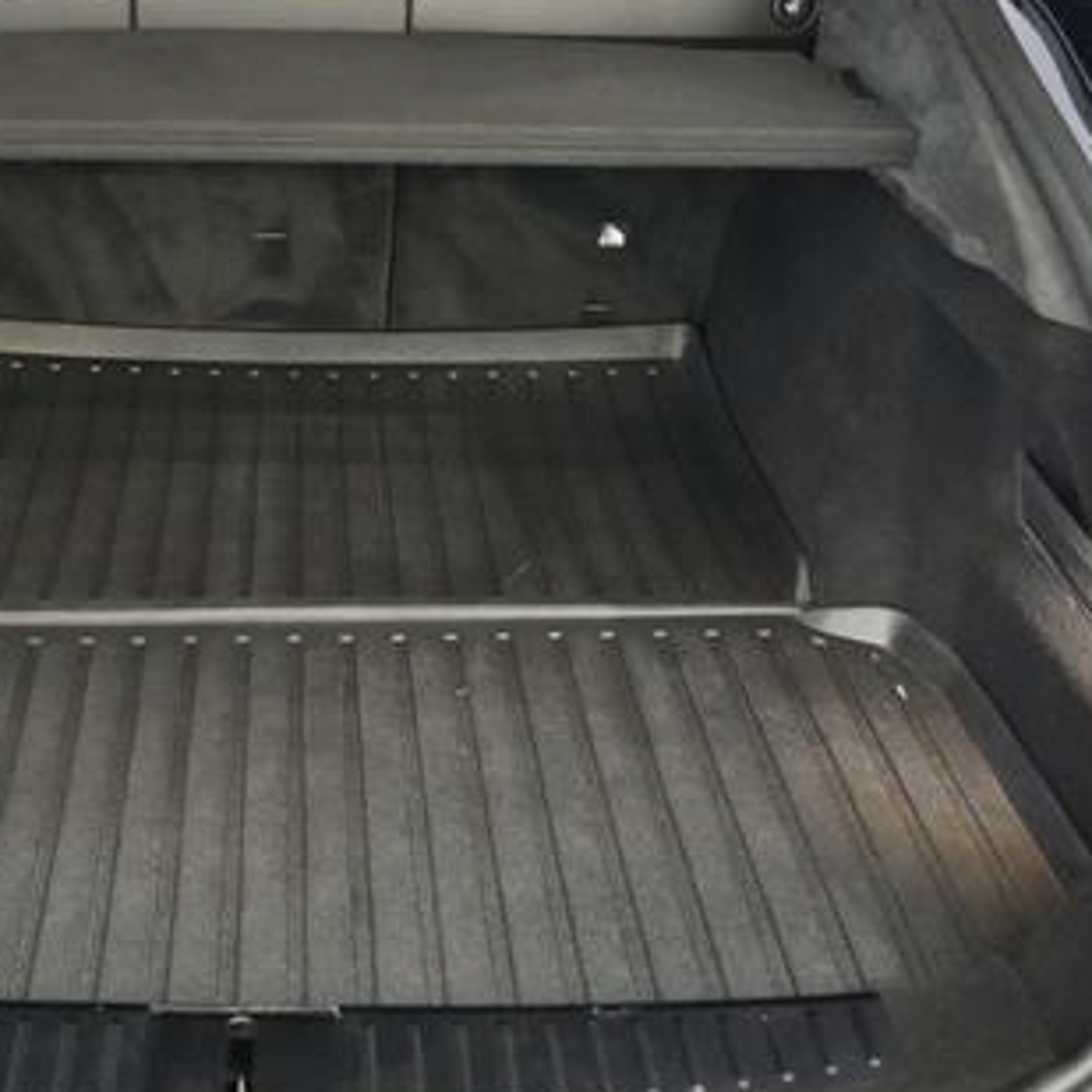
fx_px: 1570
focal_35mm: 44
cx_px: 286
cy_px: 477
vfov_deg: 38.3
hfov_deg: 37.5
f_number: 2.8
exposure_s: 1/160
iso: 12800
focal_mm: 25
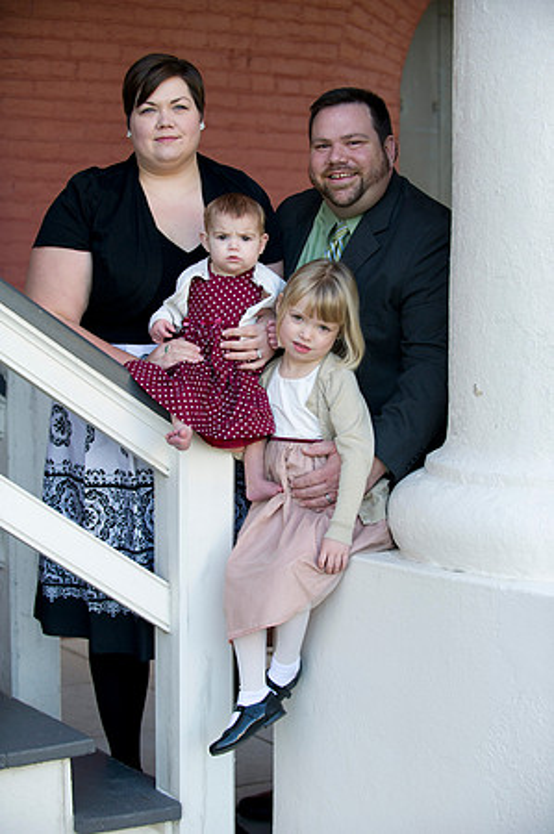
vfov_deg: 27.0
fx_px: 1735
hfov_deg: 18.1
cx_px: 277
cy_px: 417
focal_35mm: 75
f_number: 3.2
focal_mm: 75
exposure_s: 1/250
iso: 250
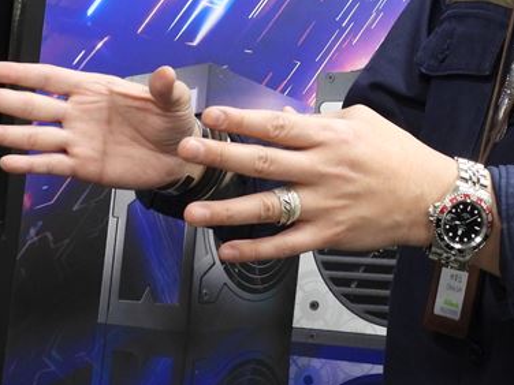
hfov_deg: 17.7
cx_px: 502
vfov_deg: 13.2
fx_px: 1619
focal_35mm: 109
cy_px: -90
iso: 280
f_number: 3.2
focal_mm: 7.1
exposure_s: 1/30
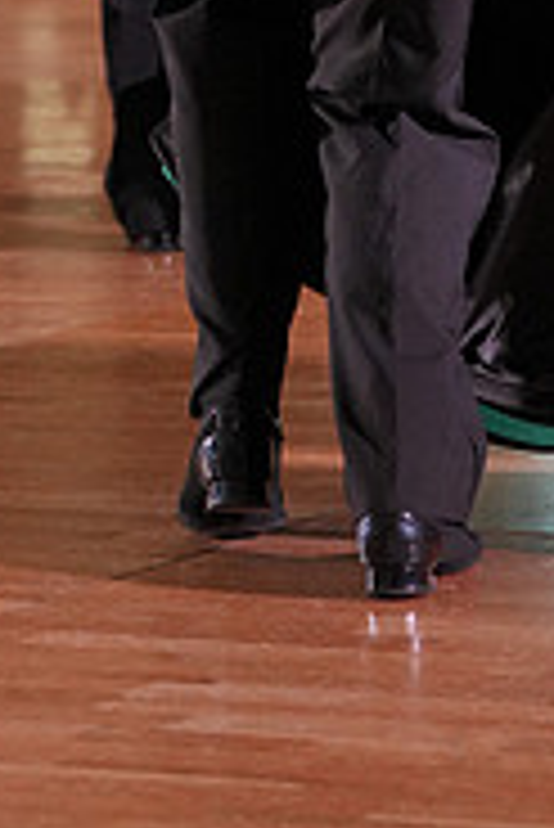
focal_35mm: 246
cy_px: -310
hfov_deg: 5.6
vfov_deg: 8.2
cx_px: 588
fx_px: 5667
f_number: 4
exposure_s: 1/500
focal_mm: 78
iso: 2000
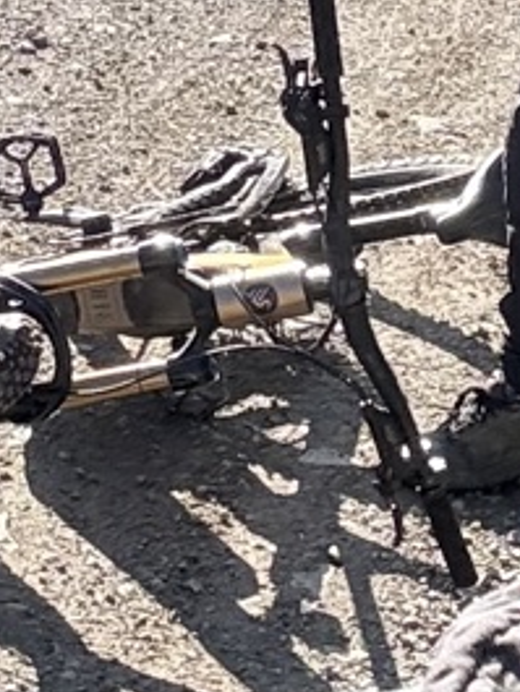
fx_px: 3642
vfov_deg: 10.5
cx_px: -123
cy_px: -287
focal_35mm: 182
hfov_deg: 8.1
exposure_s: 1/443
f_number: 1.9
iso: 32
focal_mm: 2.69
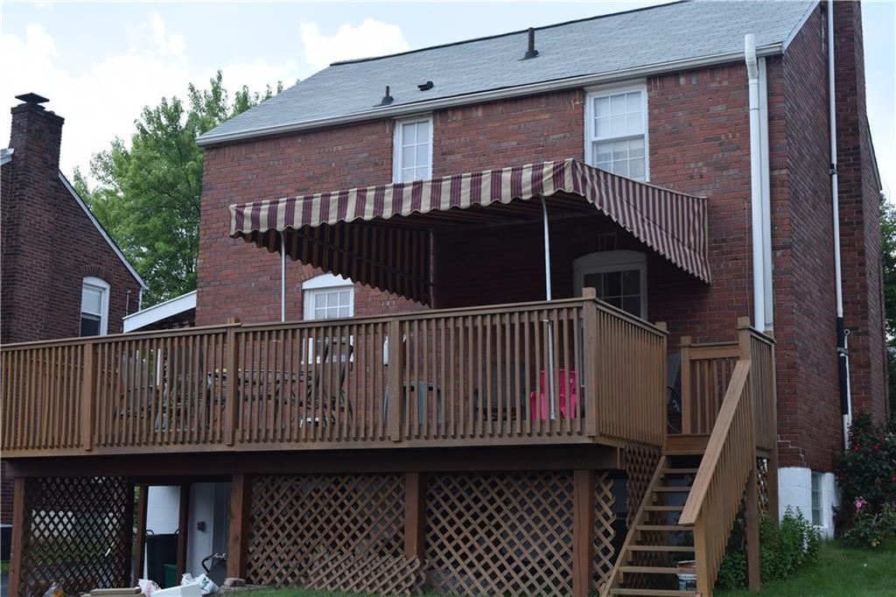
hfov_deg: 38.9
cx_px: 448
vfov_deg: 26.5
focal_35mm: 51
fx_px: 1269
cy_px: 298
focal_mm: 34
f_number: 9
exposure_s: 1/200
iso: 100
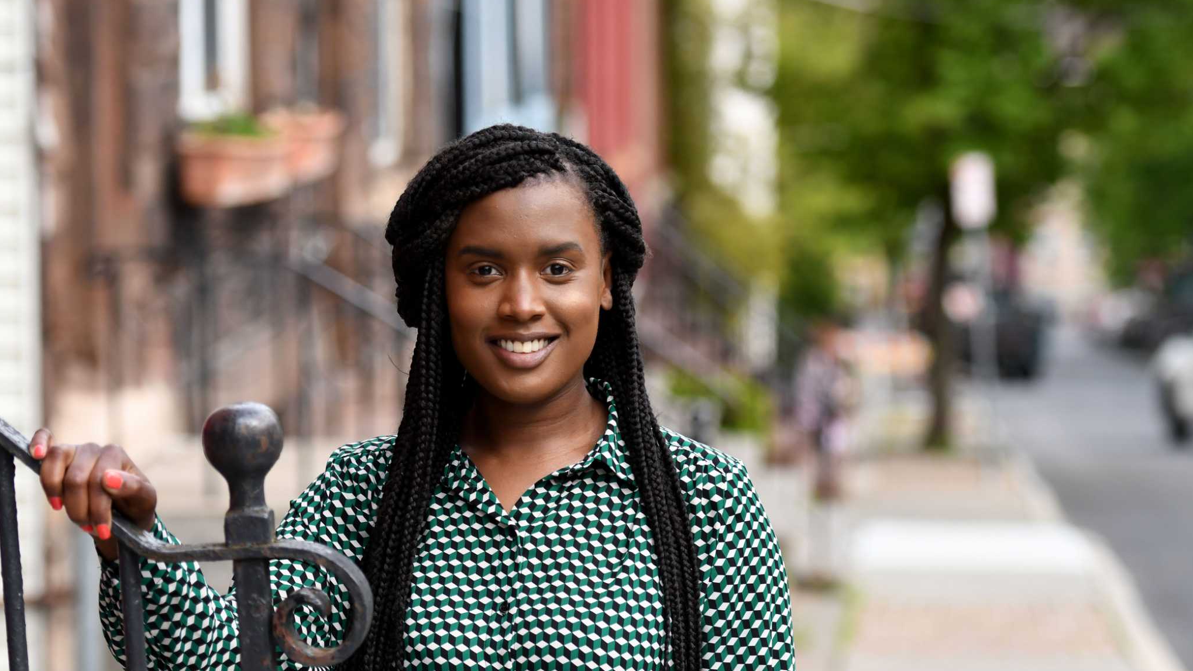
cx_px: 597
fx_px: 4492
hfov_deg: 15.1
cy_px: 300
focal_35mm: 142
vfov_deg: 8.5
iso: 500
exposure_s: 1/2000
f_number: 2.8
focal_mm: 90
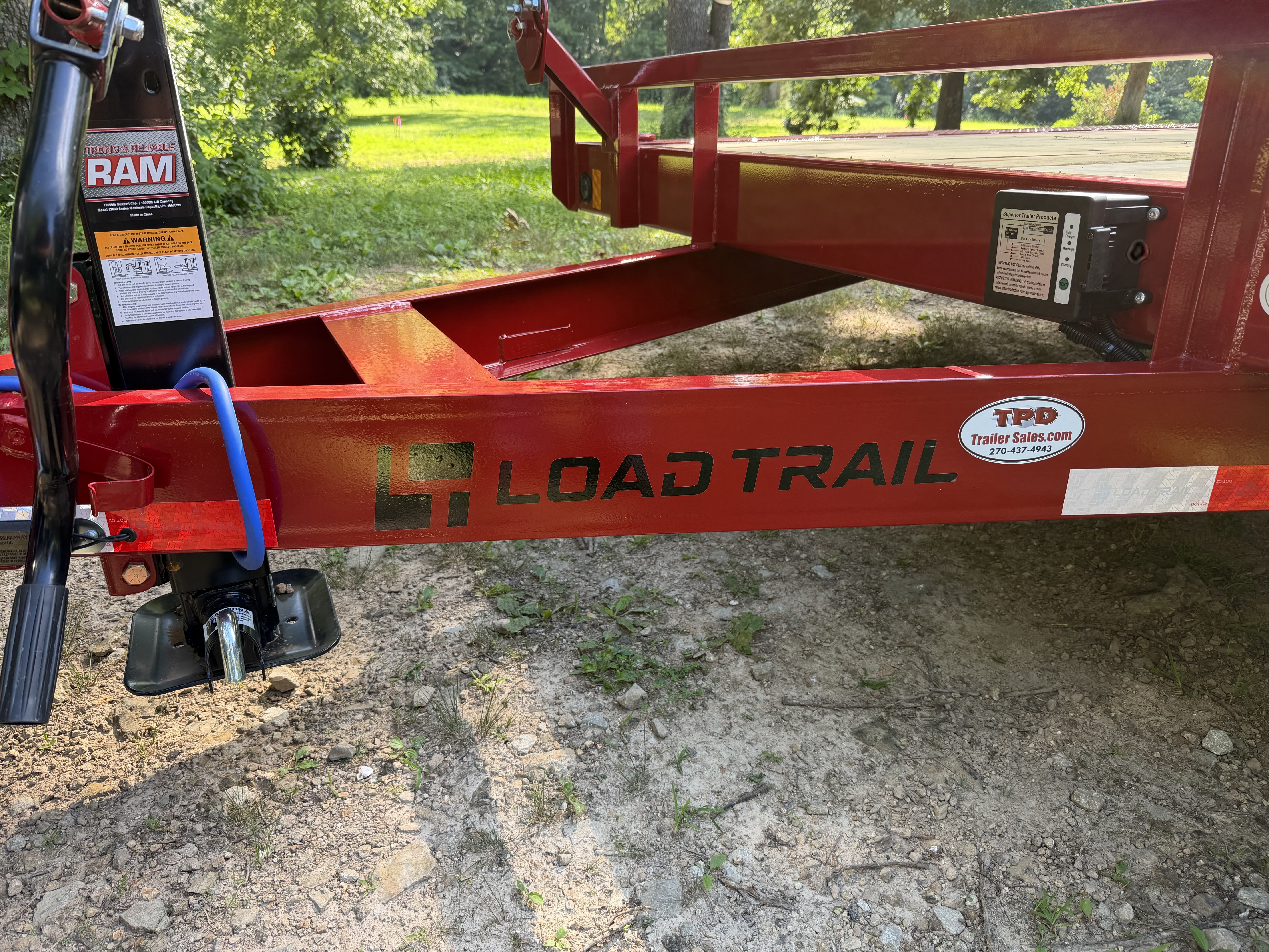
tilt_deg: -29.5
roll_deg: -3.1
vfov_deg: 56.8
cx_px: 634
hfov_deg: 71.6
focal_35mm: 24
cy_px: 476
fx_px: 880
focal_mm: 6.76
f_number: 1.78
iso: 80
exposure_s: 1/236
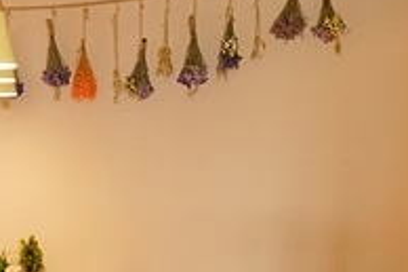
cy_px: 328
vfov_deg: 19.4
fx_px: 747
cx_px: 46
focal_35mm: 66
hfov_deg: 29.4
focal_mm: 16
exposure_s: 1/20
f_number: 5.6
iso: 800
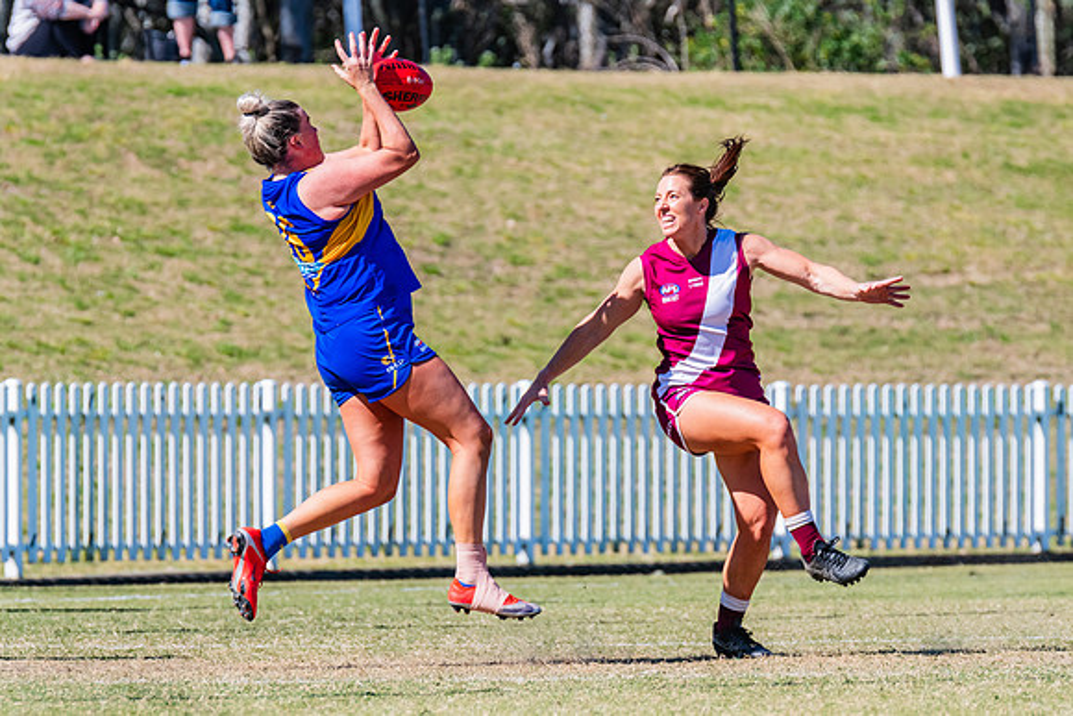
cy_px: 409
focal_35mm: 481
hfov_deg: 4.3
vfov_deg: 2.9
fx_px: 14335
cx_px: 654
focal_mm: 380
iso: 800
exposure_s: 1/1600
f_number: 9
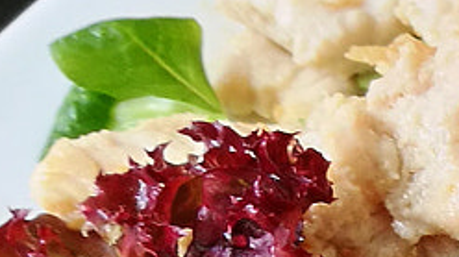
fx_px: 2310
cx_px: 920
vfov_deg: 6.0
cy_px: 679
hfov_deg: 10.4
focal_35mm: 190
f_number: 2.2
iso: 80
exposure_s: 1/33.3
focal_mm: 4.5
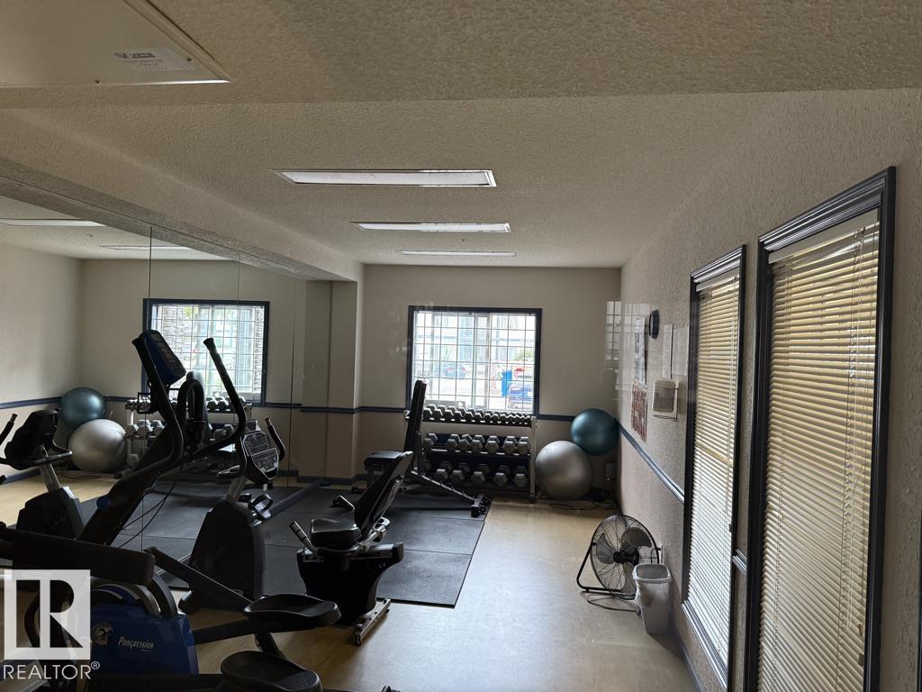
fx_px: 639
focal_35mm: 24
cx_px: 461
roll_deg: -1.7
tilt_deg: +0.0
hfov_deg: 71.6
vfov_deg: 56.8
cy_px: 346
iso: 320
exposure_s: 1/60
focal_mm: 6.76
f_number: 1.78
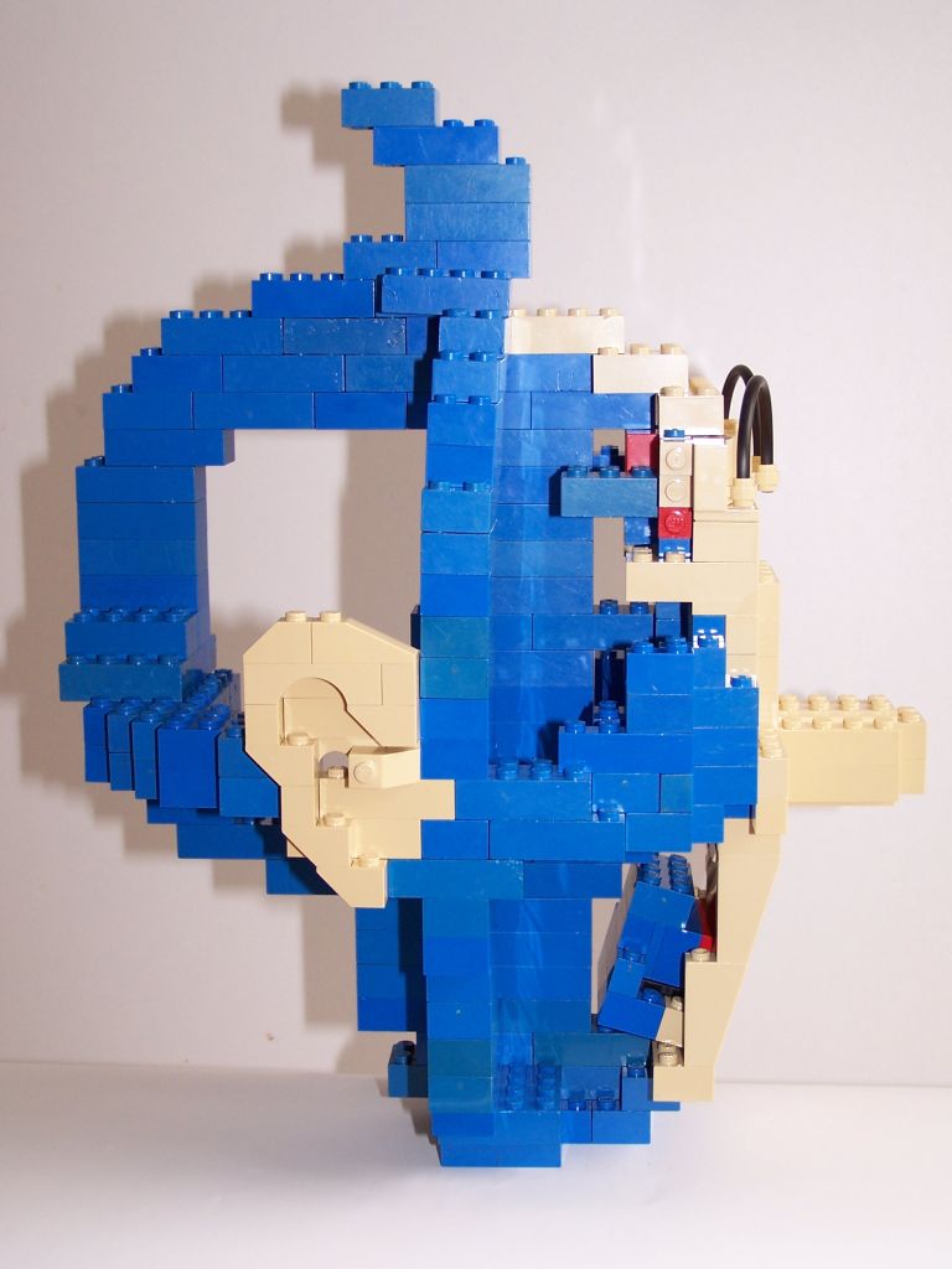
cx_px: 476
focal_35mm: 59
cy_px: 634
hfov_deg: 24.8
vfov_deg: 32.7
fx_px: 2163
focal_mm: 9.8
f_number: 3.1
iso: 80
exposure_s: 1/180
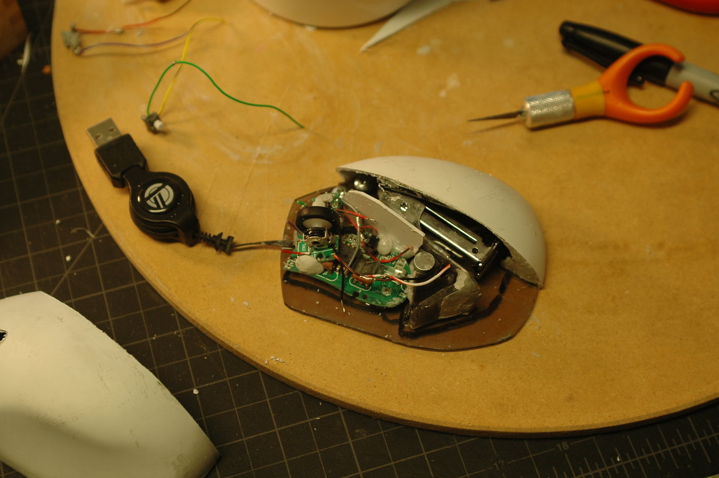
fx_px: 1257
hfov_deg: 31.9
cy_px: 239
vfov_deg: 21.5
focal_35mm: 63
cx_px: 360
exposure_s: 1/60
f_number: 4
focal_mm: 42
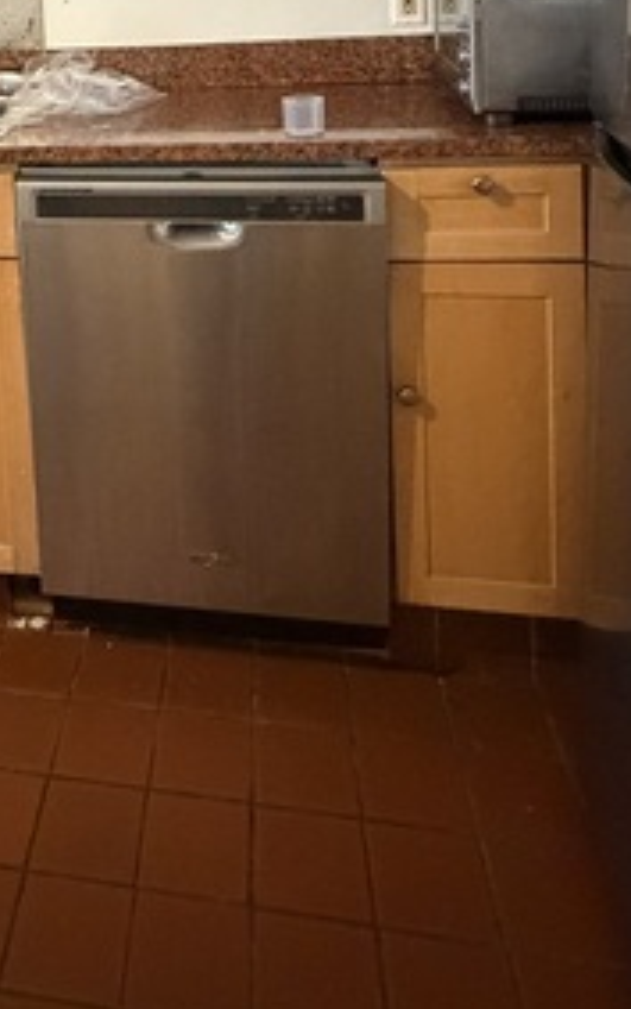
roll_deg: +3.5
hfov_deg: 34.1
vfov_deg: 47.9
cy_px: 52
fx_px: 963
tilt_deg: -6.7
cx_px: 50
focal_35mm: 35
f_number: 2.2
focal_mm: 2.22
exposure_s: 1/40
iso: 1000
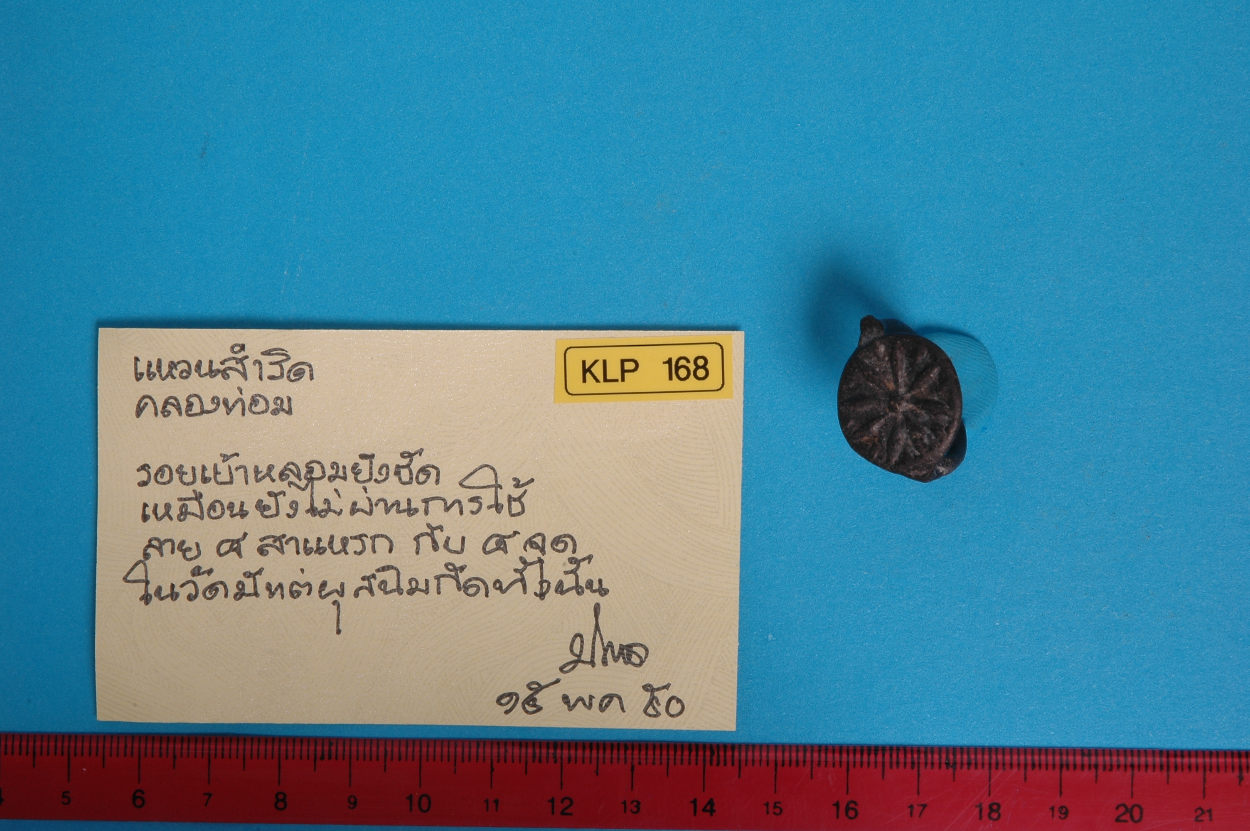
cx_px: 625
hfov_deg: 19.5
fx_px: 3643
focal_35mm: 105
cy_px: 416
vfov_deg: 13.0
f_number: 29
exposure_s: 1/4
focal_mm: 70
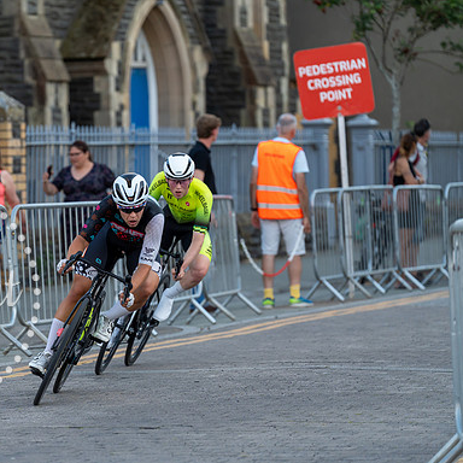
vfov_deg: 8.3
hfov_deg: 8.2
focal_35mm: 212
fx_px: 3208
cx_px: 115
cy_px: 232
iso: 640
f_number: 3.2
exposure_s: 1/800
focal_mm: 165
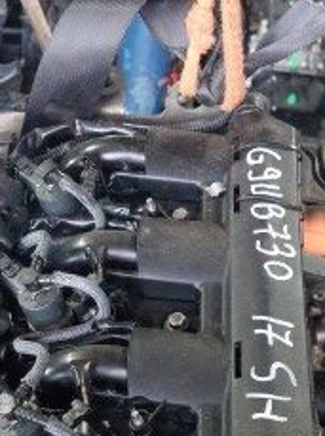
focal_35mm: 70
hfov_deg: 20.9
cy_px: 406
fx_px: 879
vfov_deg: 26.7
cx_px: 190
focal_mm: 5.23
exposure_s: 1/50
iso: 500
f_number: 1.8
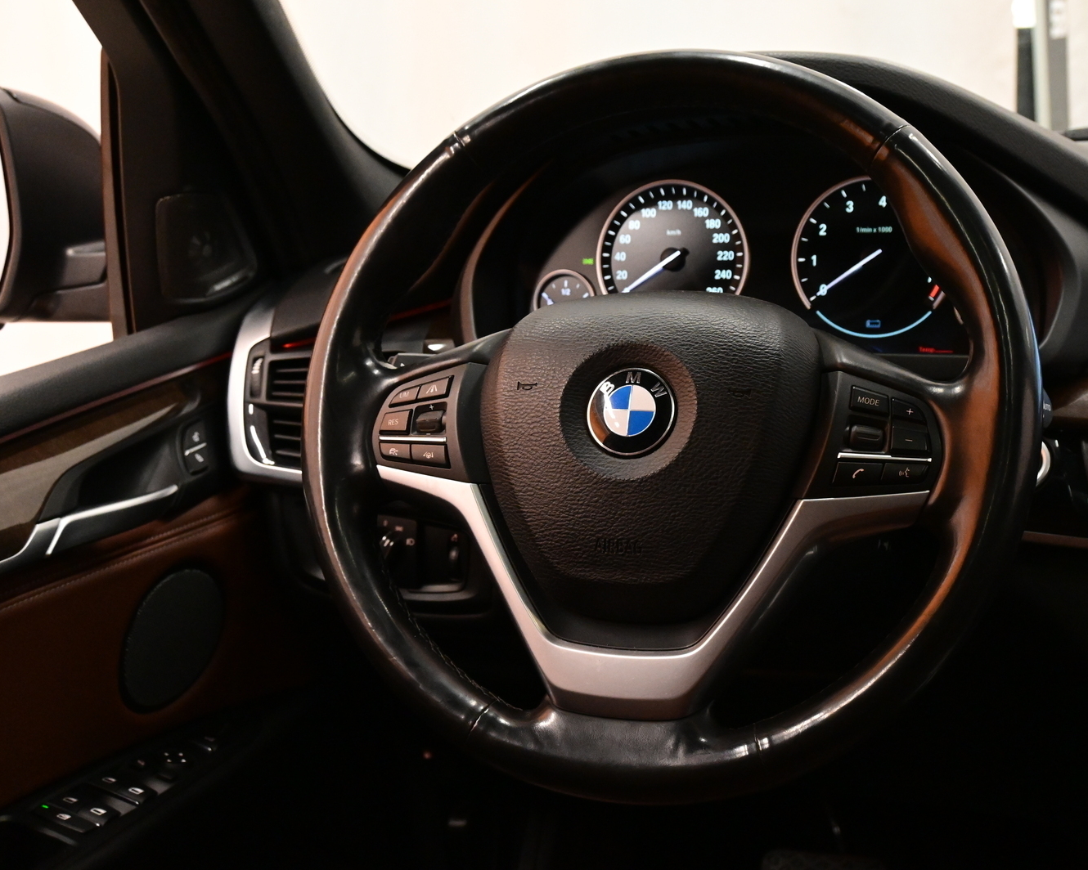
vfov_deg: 31.5
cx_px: 649
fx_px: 1546
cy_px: 438
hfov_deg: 38.6
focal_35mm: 48
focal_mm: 28
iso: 4000
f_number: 5.6
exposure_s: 1/100
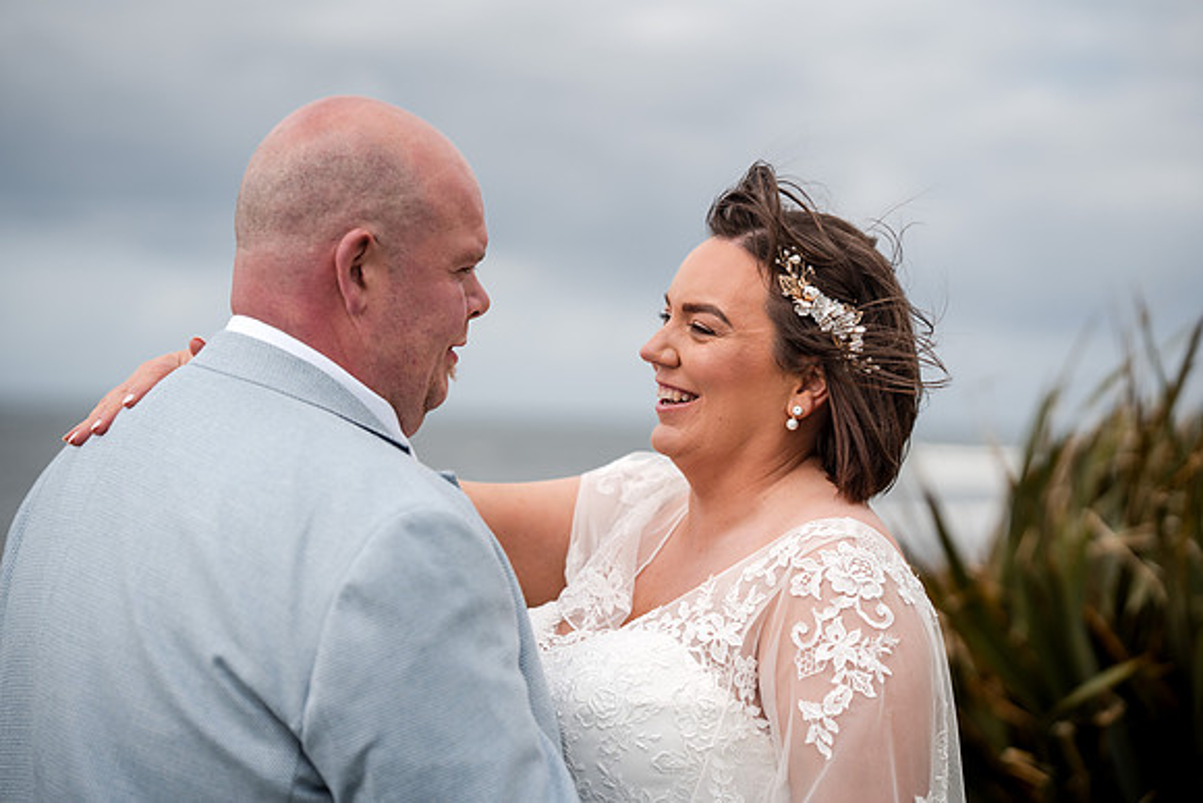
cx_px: 602
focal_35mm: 85
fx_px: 2841
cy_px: 402
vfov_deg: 16.1
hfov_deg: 23.9
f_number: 2.2
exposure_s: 1/4000
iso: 100
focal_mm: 85
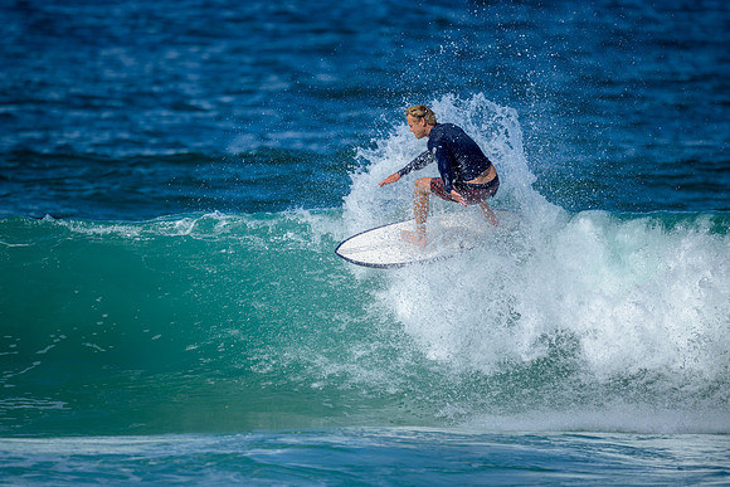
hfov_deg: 2.6
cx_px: 365
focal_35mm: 800
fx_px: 16225
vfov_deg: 1.7
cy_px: 244
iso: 250
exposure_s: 1/2500
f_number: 6.3
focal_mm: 800
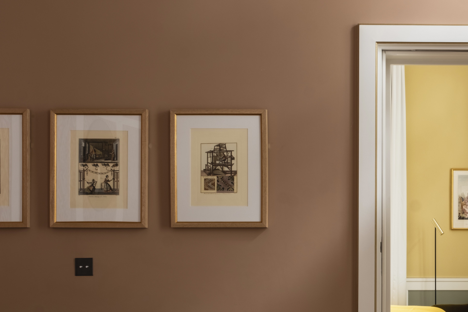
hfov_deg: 26.0
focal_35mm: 74
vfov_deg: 18.3
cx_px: 465
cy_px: 239
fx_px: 962
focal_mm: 24.7
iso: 200
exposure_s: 1/10
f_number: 13
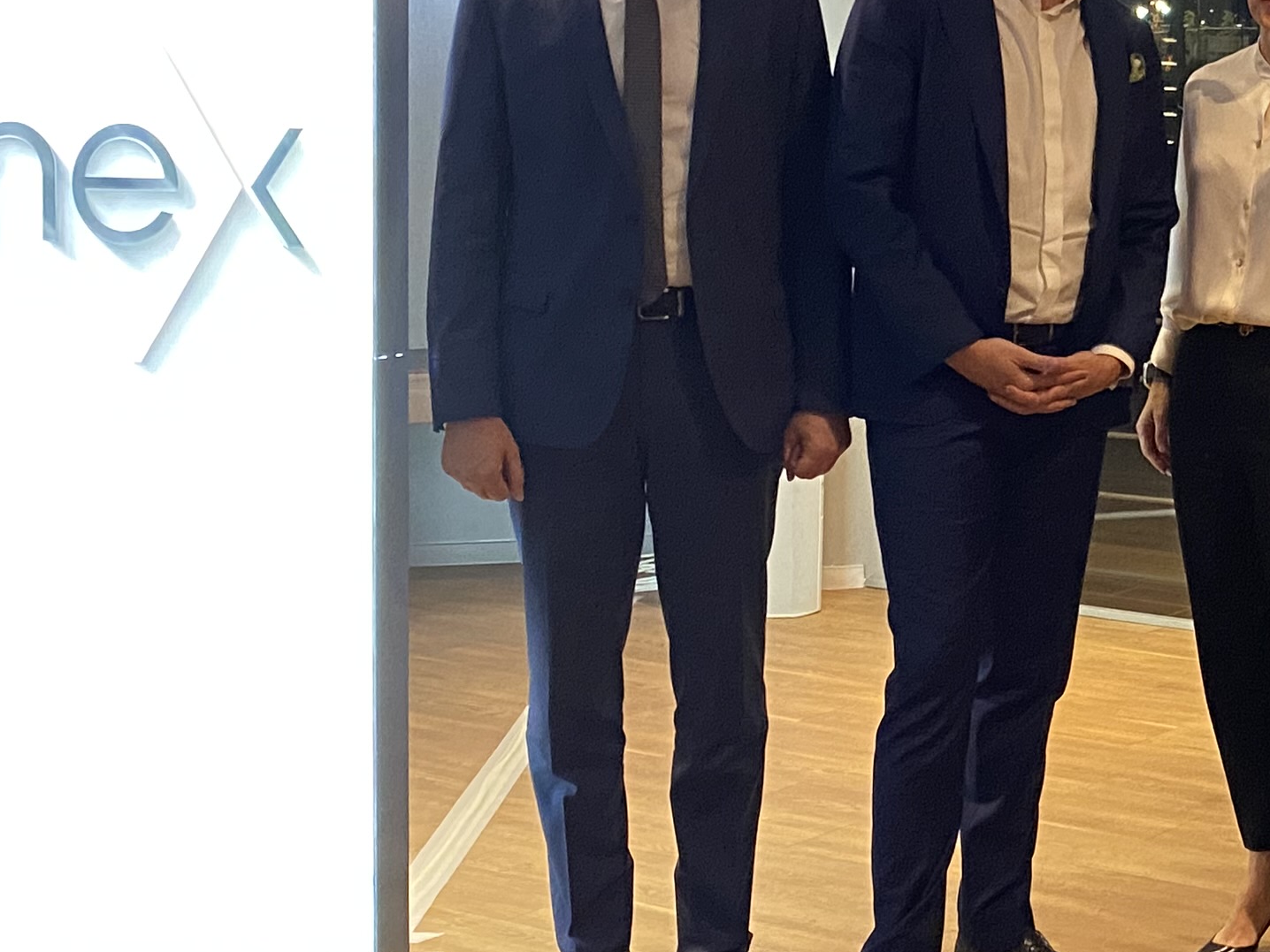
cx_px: 1457
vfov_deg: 20.0
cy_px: 237
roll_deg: +0.4
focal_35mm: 73
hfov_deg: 24.6
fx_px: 2678
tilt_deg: -2.5
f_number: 1.8
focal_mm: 4.25
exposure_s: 1/50
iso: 320
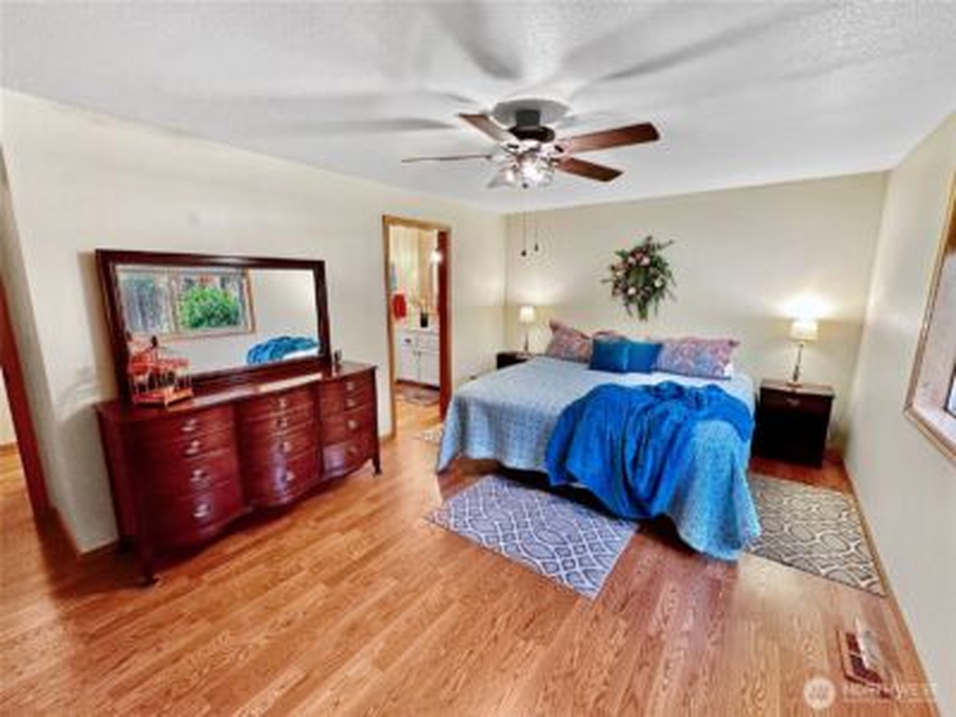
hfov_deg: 102.1
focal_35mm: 14
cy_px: 358
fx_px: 387
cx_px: 478
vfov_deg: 85.7
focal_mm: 2.22
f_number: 2.2
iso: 250
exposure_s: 1/60
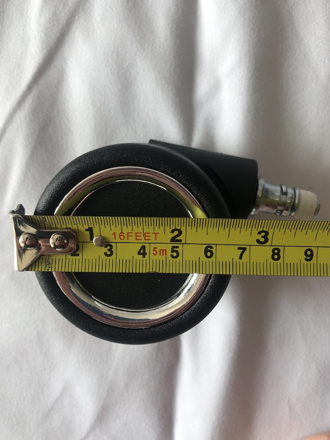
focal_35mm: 29
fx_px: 369
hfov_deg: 48.2
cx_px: 169
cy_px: 213
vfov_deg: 61.6
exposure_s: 1/120
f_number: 1.8
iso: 25
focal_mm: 3.99
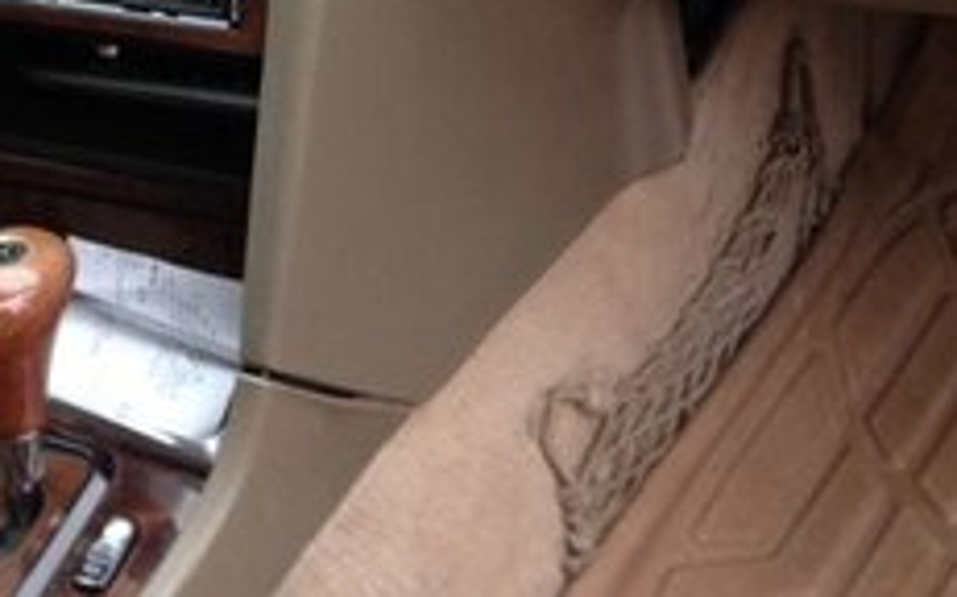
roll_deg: +13.8
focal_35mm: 100
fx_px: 2606
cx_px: 224
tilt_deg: -27.6
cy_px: -230
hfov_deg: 20.6
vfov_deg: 12.6
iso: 64
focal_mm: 4.12
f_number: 2.4
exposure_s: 1/40
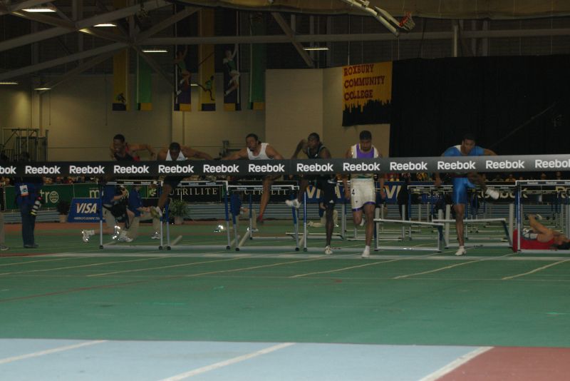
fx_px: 1972
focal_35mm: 124
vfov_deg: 11.0
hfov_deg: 16.4
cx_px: 285
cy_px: 190
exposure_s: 1/150
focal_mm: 83
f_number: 7.1
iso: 800
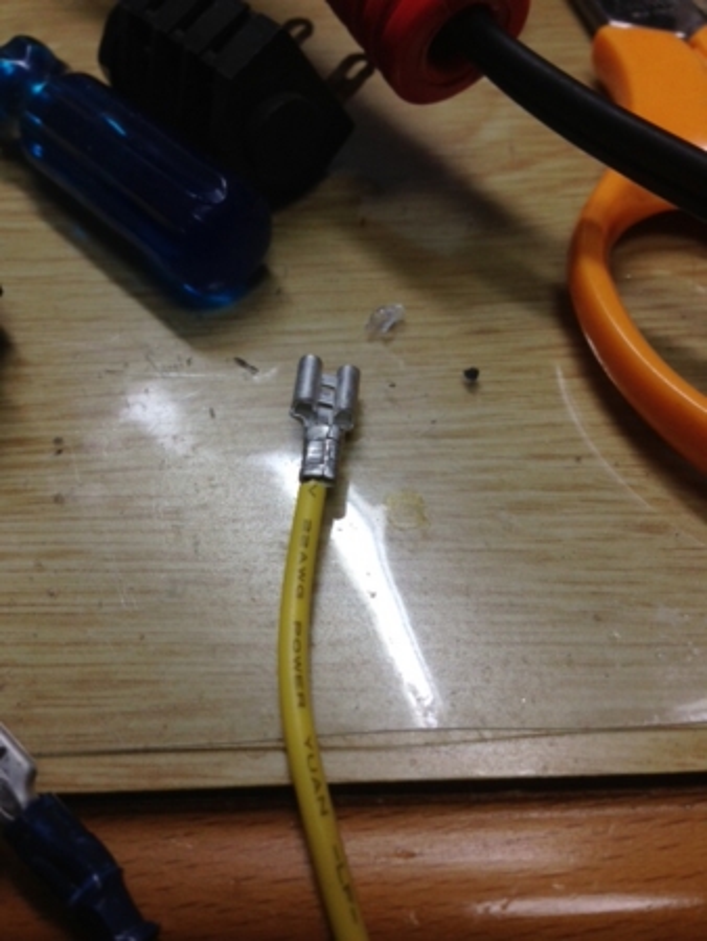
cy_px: 470
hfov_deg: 43.0
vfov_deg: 55.3
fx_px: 898
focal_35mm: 33
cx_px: 354
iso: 80
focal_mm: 4.13
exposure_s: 1/120
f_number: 2.4
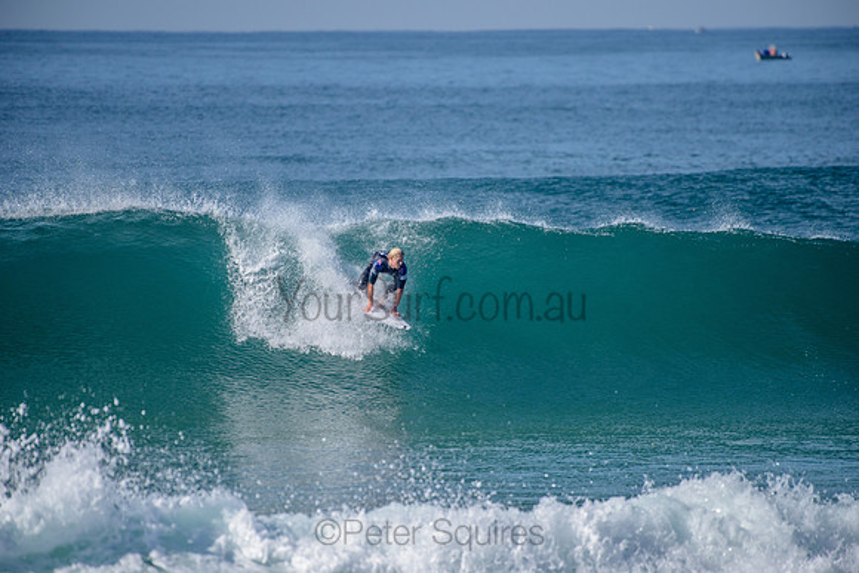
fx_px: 11933
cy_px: 286
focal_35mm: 500
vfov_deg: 2.8
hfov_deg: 4.1
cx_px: 430
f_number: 5.6
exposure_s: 1/2500
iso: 200
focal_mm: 500
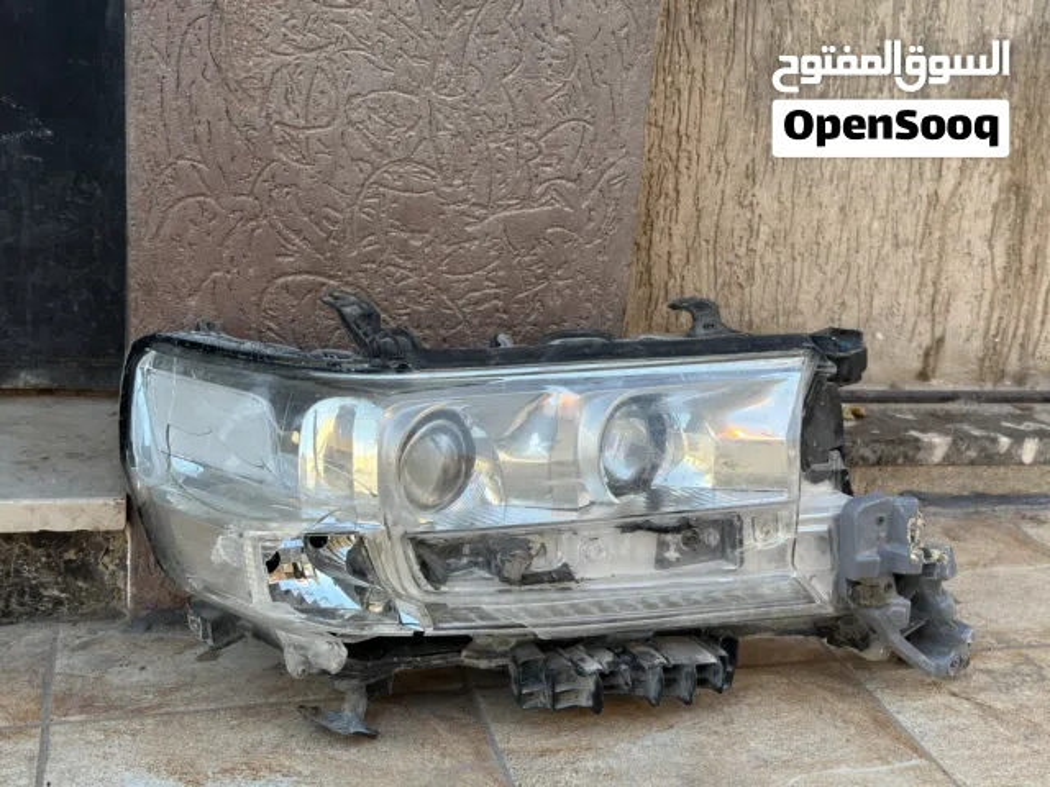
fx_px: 1456
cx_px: 525
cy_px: 394
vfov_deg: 30.3
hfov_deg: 39.7
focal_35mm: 48
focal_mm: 6.86
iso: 64
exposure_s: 1/275
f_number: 1.78
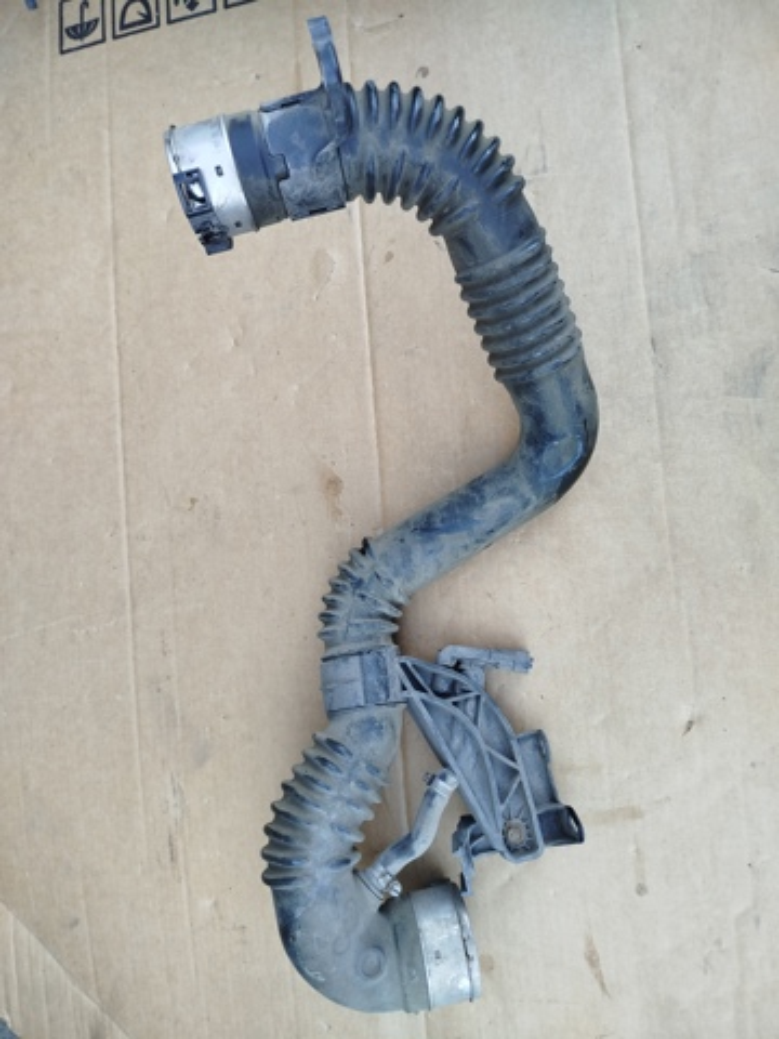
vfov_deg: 71.6
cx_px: 390
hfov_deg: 56.8
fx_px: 720
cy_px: 520
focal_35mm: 24
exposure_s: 1/50
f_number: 1.7
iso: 100
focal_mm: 5.31
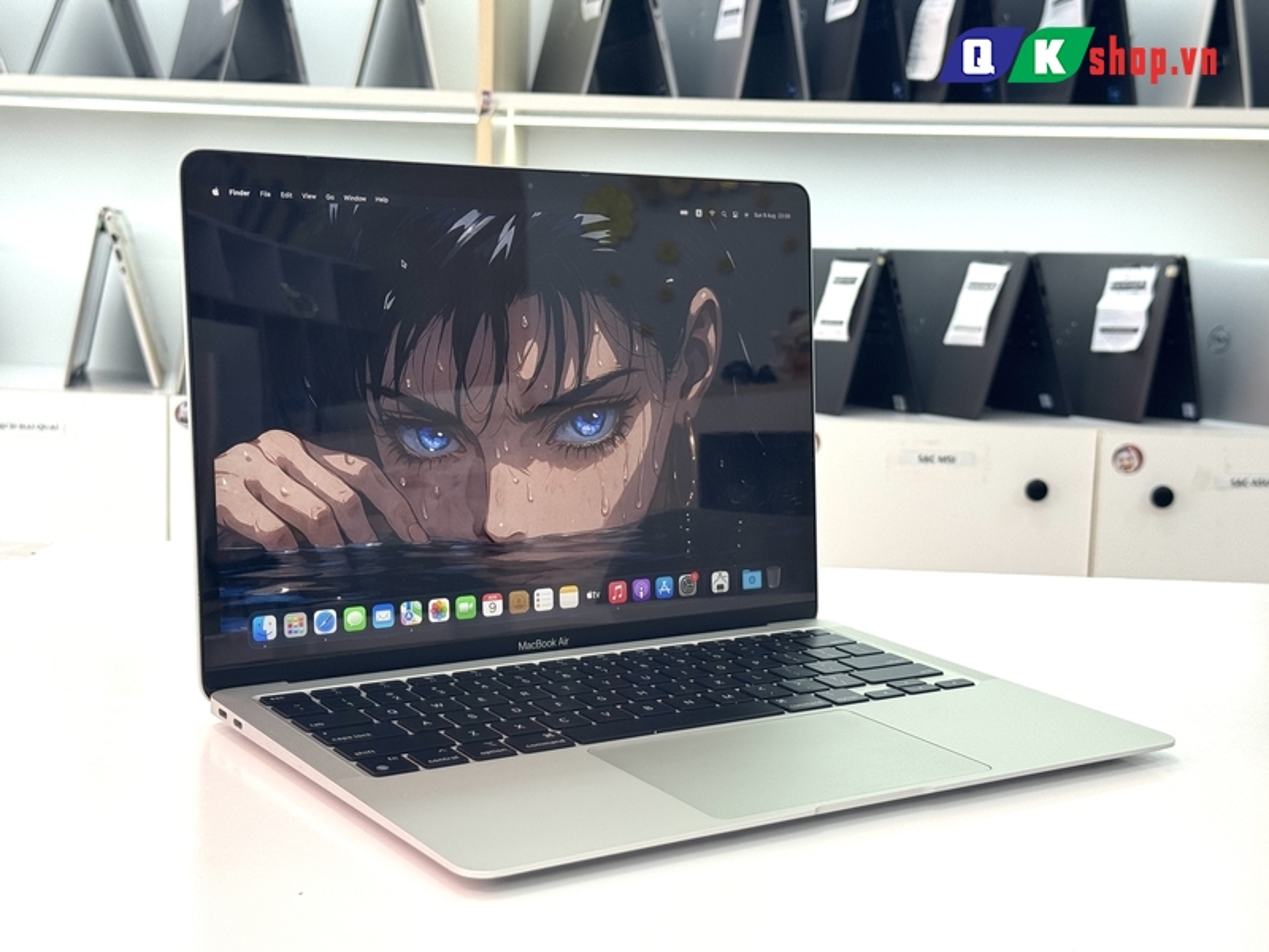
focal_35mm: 48
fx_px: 1760
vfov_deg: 30.3
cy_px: 476
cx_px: 634
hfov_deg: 39.7
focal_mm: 6.76
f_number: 1.78
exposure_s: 1/156
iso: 80
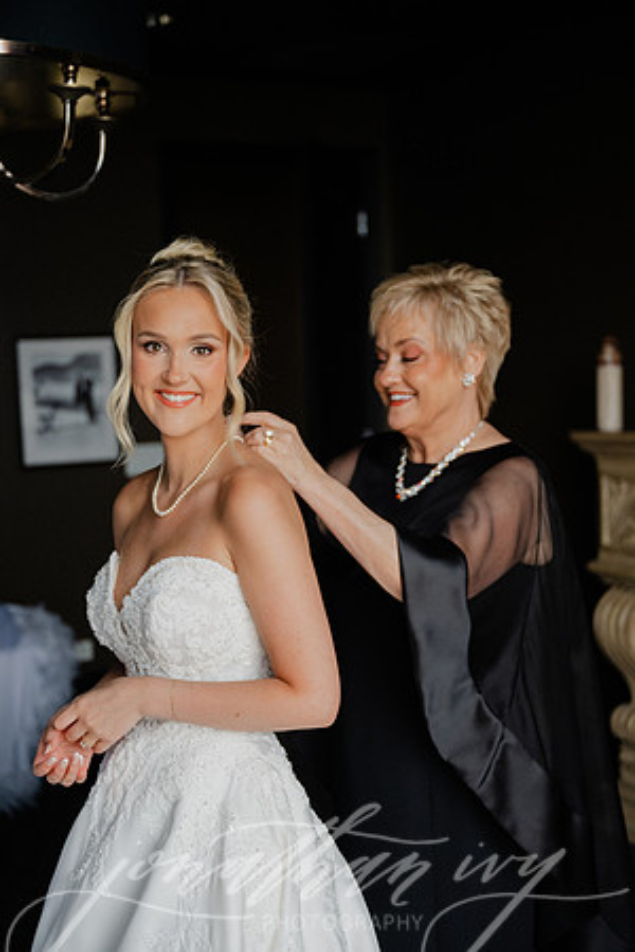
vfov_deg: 37.5
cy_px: 476
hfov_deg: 25.5
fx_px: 1402
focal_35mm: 53
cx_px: 318
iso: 1000
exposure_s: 1/200
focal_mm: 53
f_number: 2.8
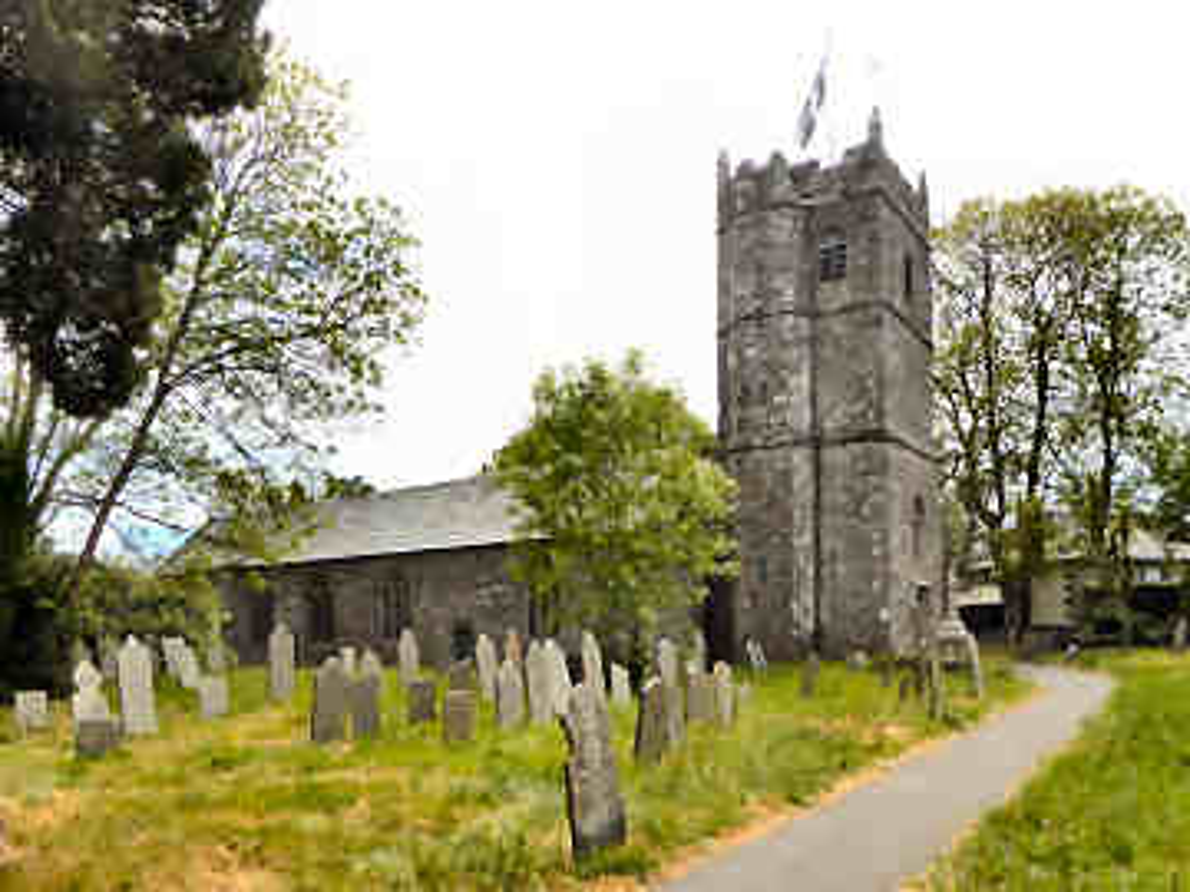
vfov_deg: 54.9
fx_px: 859
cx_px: 595
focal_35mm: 25
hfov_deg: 69.4
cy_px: 446
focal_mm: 4.3
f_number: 3.3
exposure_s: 1/1600
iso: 160
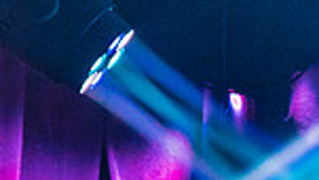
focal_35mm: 392
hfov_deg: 5.4
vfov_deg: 3.1
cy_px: 302
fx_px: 3316
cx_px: 601
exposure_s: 1/160
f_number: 2.8
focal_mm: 70
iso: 3200
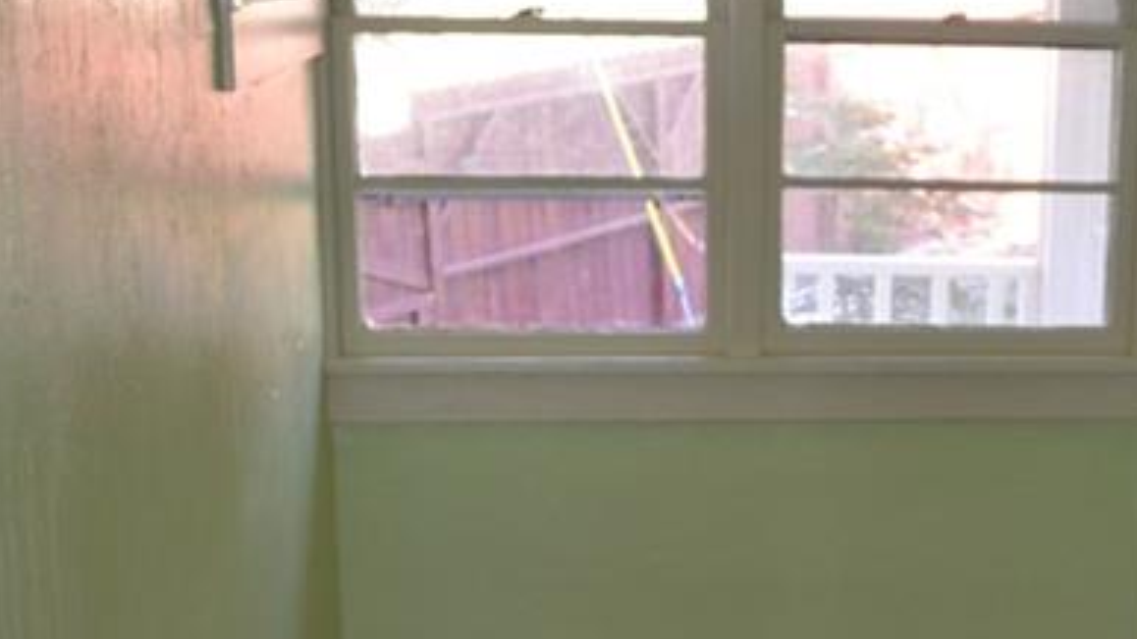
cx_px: 966
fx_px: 2261
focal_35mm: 75
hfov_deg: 27.5
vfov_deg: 15.8
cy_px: 607
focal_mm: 18
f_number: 4
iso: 400
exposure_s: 1/60
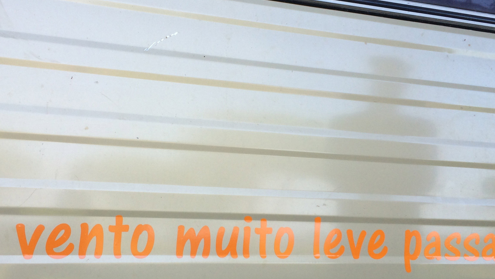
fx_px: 591
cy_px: 157
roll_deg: -1.0
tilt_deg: +6.3
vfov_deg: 26.5
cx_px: 223
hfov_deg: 45.4
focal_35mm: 45
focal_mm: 4.15
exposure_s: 1/249
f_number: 2.2
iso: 32
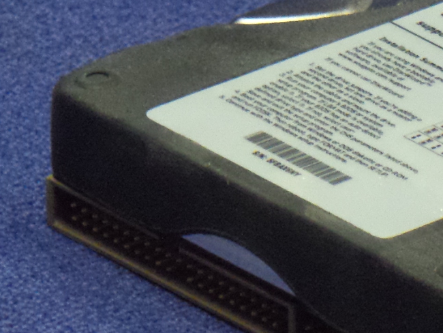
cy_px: 171
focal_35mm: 659
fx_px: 8437
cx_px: 601
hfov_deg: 3.0
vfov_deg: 2.3
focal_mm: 38.6
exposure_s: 1/20
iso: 1600
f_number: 4.8
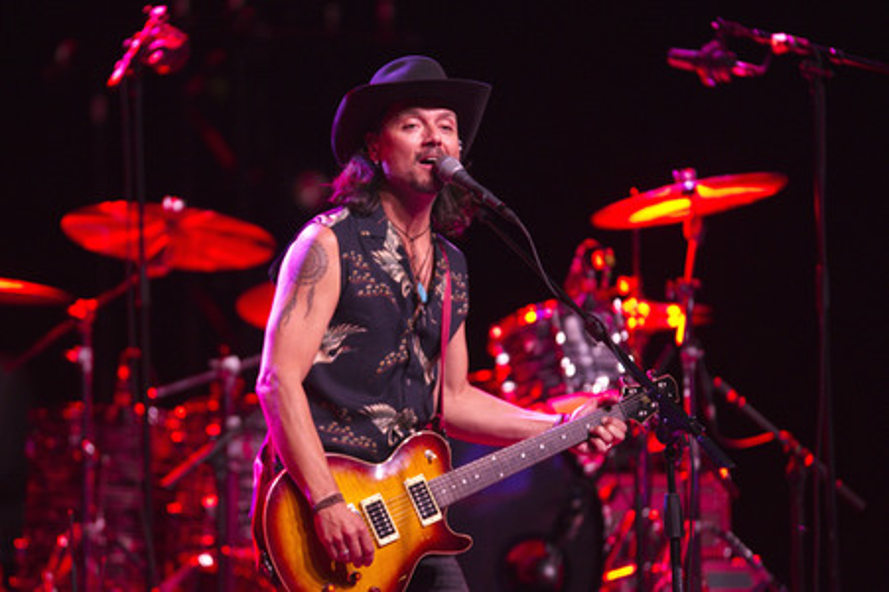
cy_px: 296
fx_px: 7403
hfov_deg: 6.9
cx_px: 444
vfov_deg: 4.6
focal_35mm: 300
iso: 1600
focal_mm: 300
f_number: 2.8
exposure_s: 1/125
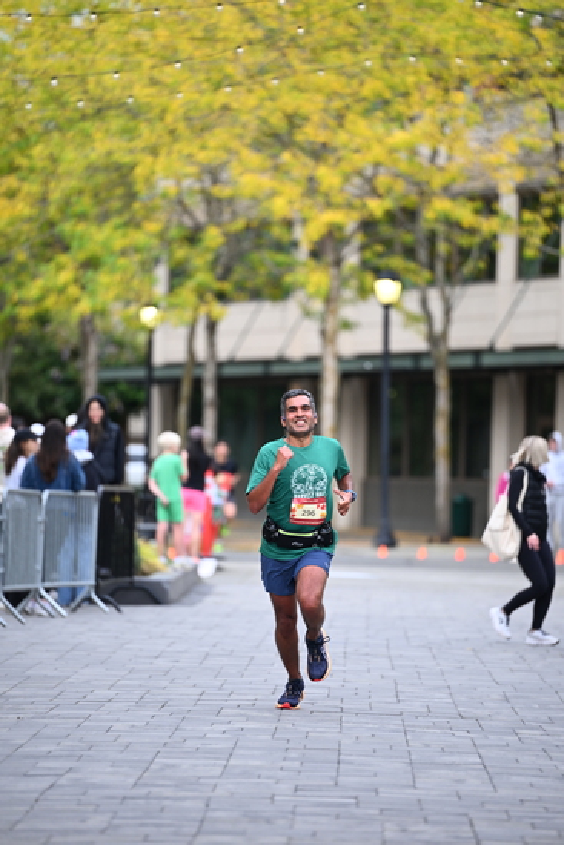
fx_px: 4697
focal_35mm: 200
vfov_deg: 10.3
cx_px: 282
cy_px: 422
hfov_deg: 6.9
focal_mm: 200
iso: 1000
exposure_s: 1/1600
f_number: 2.8
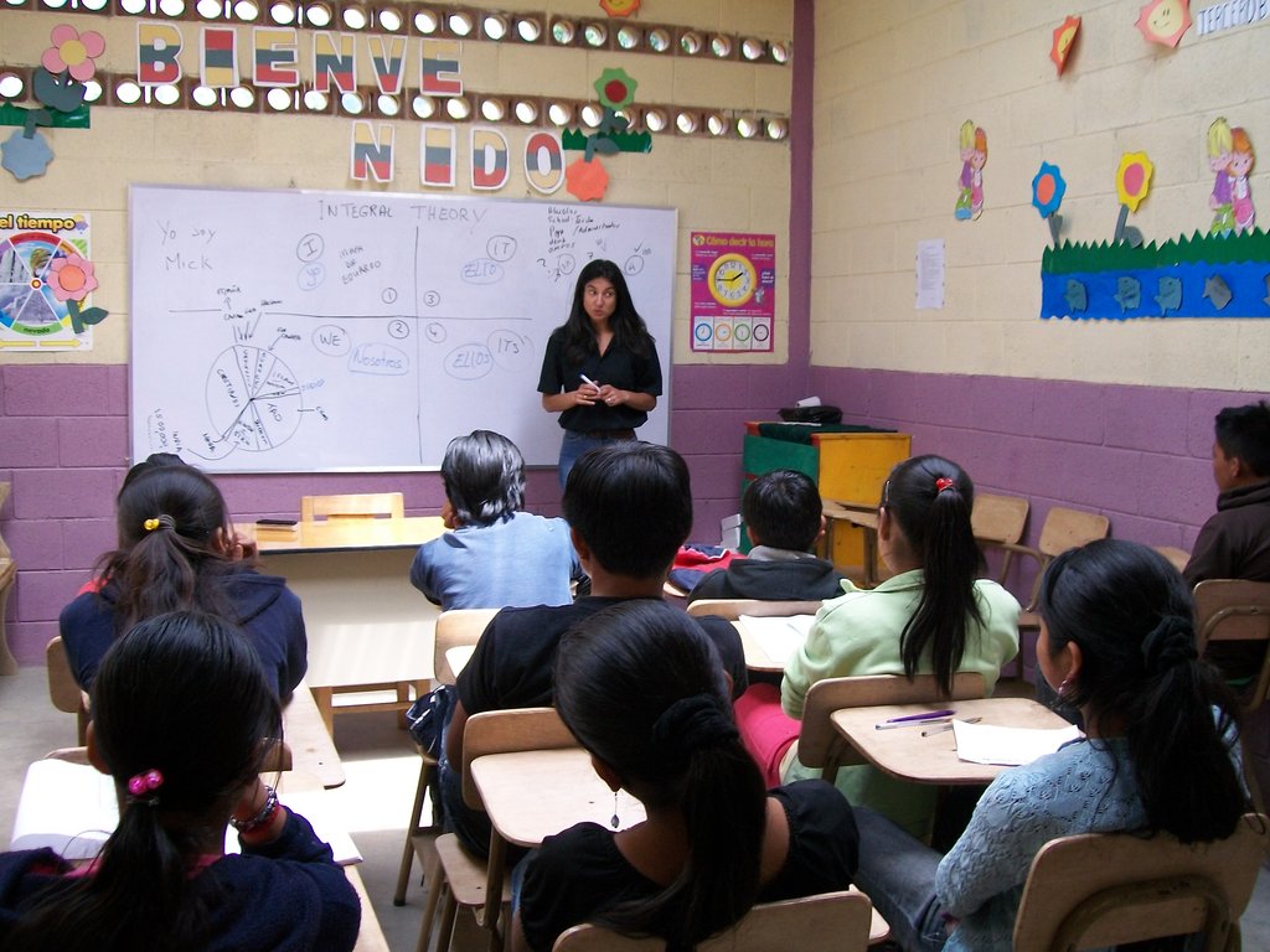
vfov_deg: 39.7
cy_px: 476
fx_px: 1321
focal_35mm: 36
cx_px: 635
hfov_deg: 51.4
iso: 80
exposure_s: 1/50
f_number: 2.7
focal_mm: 6
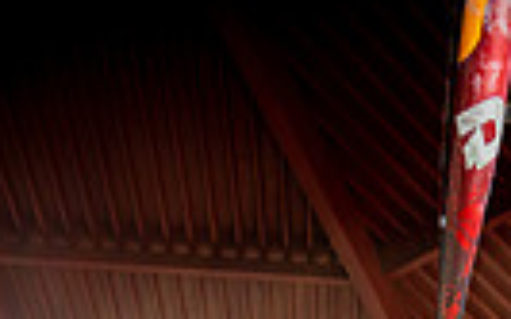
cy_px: 861
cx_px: 465
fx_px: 1197
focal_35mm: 86
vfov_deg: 11.4
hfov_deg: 23.4
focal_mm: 25
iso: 125
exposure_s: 1/250
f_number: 9
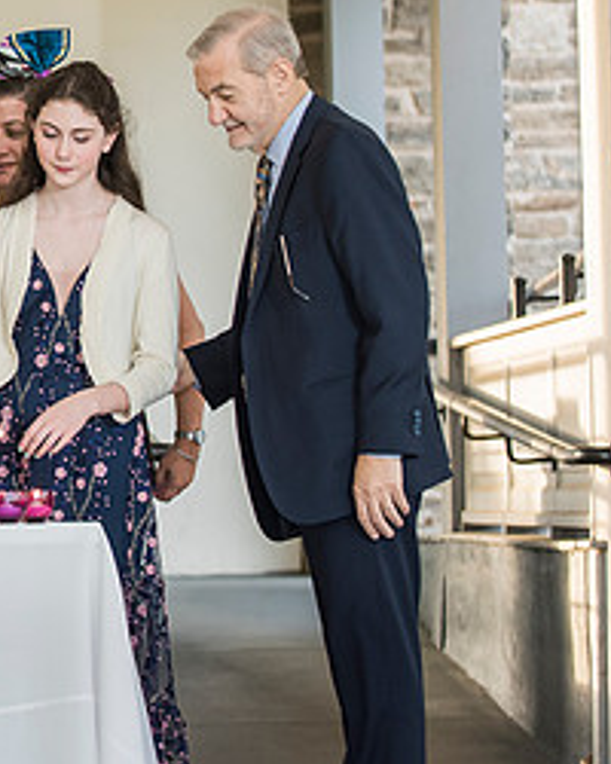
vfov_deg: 8.7
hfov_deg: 6.9
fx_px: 4995
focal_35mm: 221
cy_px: 197
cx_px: -179
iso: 1000
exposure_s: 1/160
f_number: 3.5
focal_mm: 95
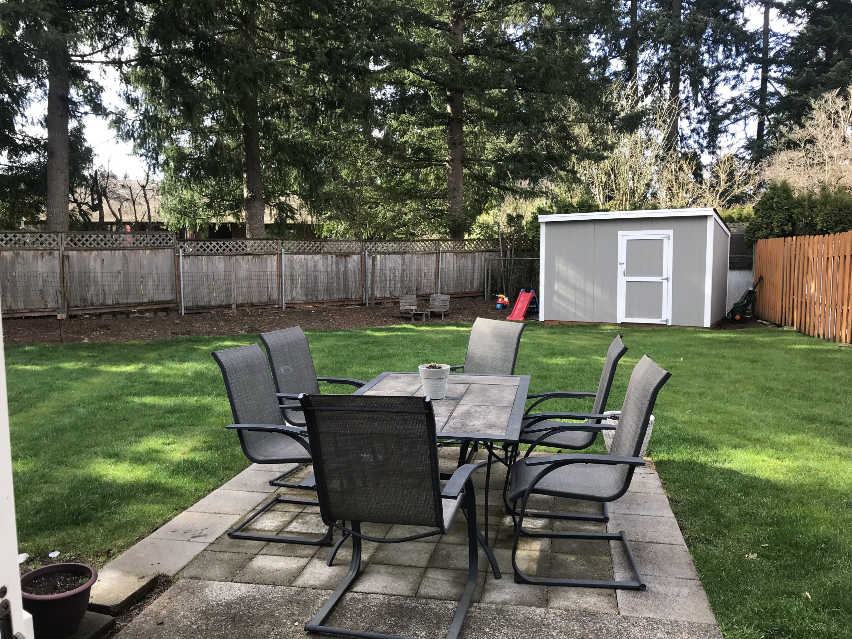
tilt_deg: -6.1
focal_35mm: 28
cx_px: 426
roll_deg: +0.4
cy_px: 320
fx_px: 689
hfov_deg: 63.4
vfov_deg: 49.7
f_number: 1.8
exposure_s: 1/243
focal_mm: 3.99
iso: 20
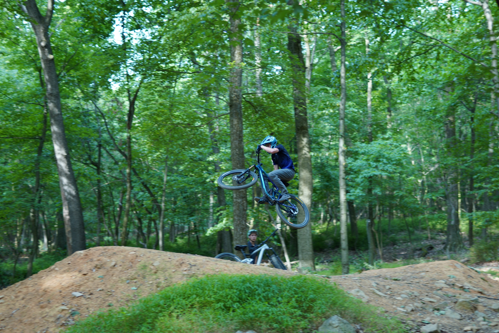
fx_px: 624
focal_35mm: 45
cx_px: 250
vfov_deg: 29.9
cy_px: 166
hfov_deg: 43.6
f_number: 1.4
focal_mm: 30
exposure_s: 1/200
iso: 100
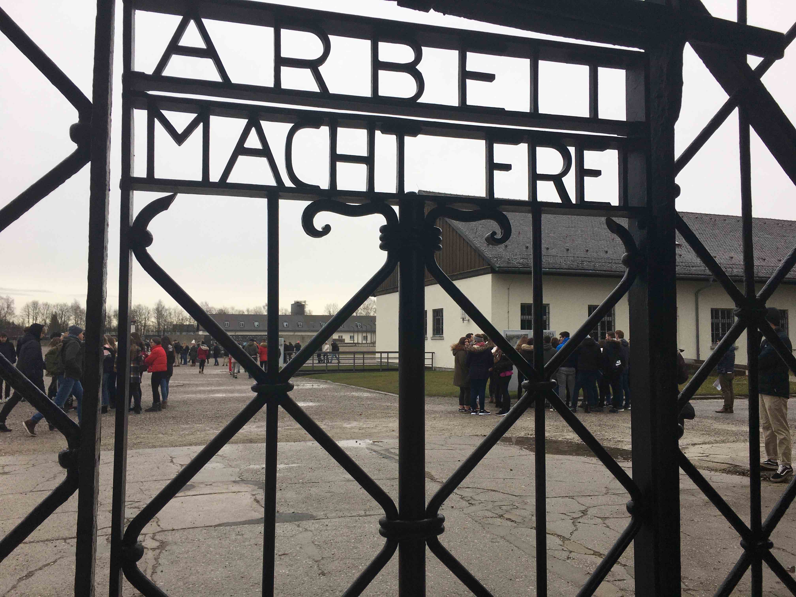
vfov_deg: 48.2
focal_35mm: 29
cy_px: 298
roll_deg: -0.1
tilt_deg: +3.8
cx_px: 398
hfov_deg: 61.7
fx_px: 667
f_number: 2.2
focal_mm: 4.15
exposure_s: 1/569
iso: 25
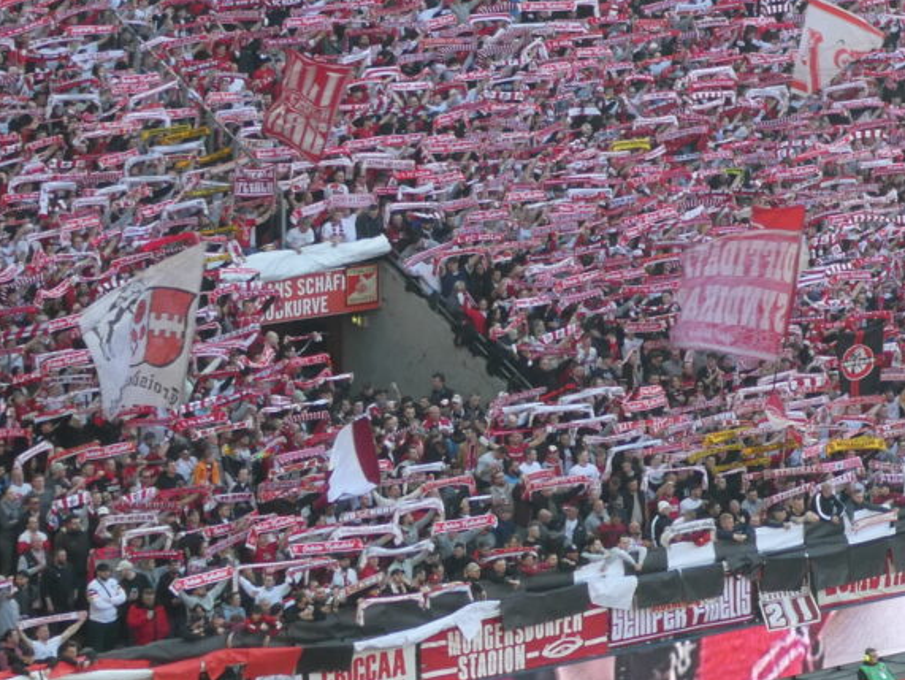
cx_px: 986
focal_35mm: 196
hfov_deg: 10.0
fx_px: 5127
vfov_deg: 7.6
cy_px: 52
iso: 125
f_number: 4.5
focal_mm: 12.5
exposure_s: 1/80
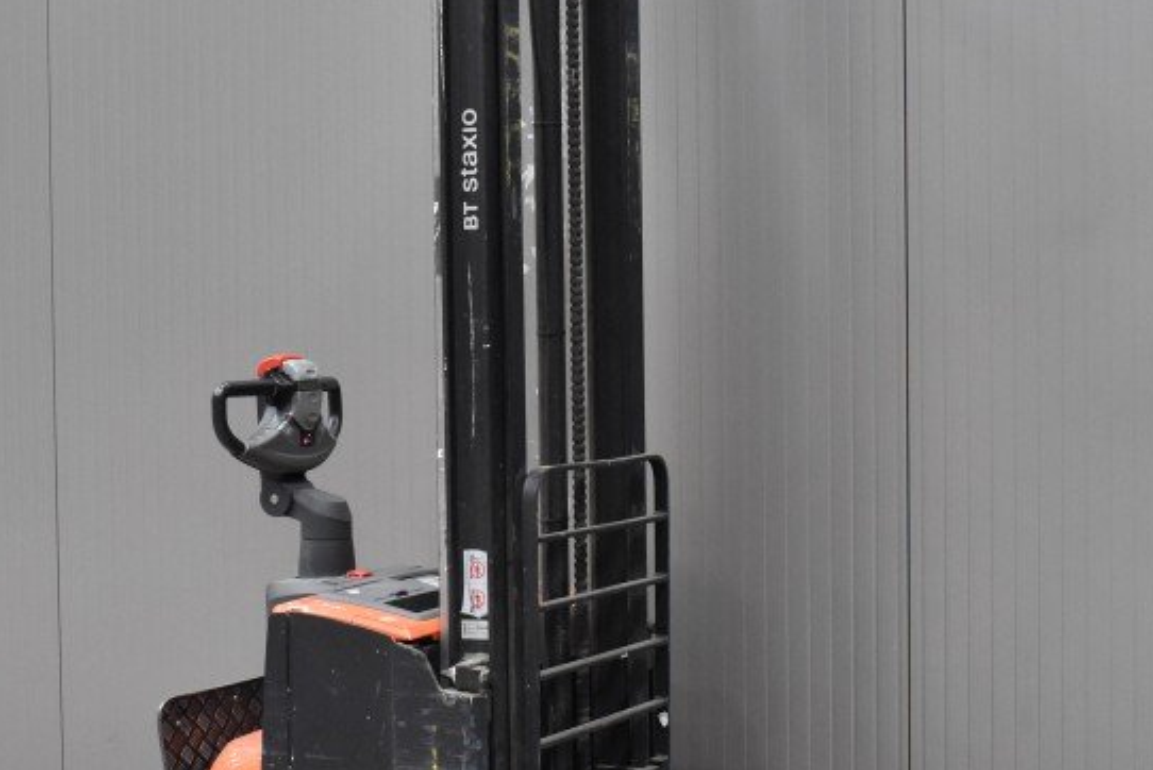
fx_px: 2339
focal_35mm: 73
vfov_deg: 18.7
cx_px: 568
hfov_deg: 27.7
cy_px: 415
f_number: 5
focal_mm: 22
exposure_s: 1/50
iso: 1600
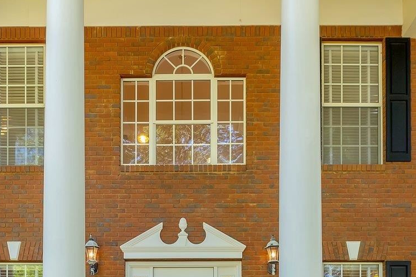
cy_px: 366
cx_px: 181
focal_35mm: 41
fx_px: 474
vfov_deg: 27.1
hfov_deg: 47.3
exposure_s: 1/35
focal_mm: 10
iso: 250
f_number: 8
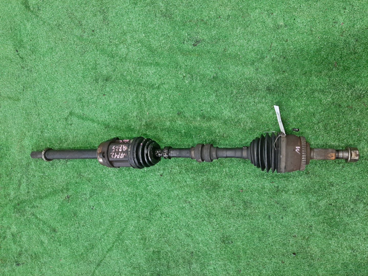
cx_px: 184
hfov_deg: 67.3
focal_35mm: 26
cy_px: 138
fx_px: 276
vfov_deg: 53.1
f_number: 1.7
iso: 195
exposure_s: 1/50
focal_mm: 3.93
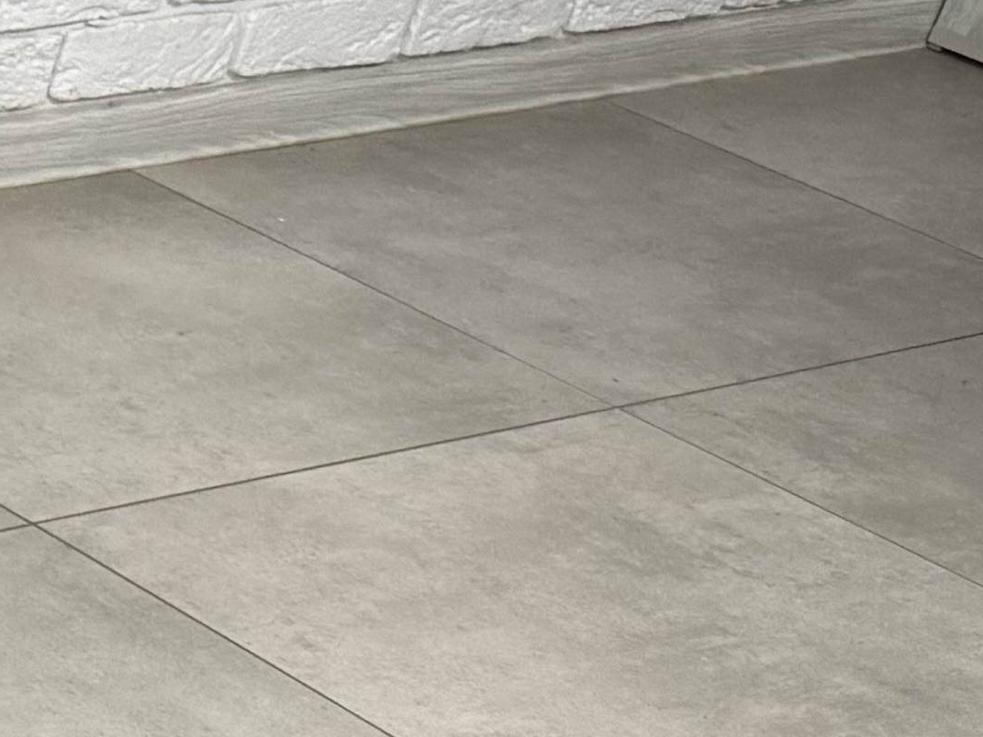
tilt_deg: -33.5
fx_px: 3634
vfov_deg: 11.2
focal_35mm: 128
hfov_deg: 12.3
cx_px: -1363
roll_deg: -4.5
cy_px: 1022
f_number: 1.78
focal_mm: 6.86
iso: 160
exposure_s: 1/121
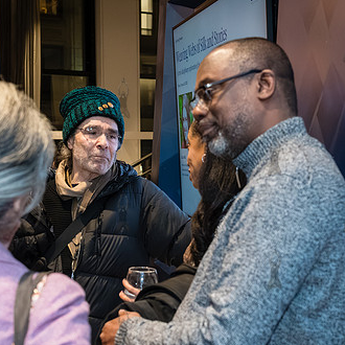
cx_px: 197
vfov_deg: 21.9
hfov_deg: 21.9
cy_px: 202
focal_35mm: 79
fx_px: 891
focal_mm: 41
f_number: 5
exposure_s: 1/200
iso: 6400
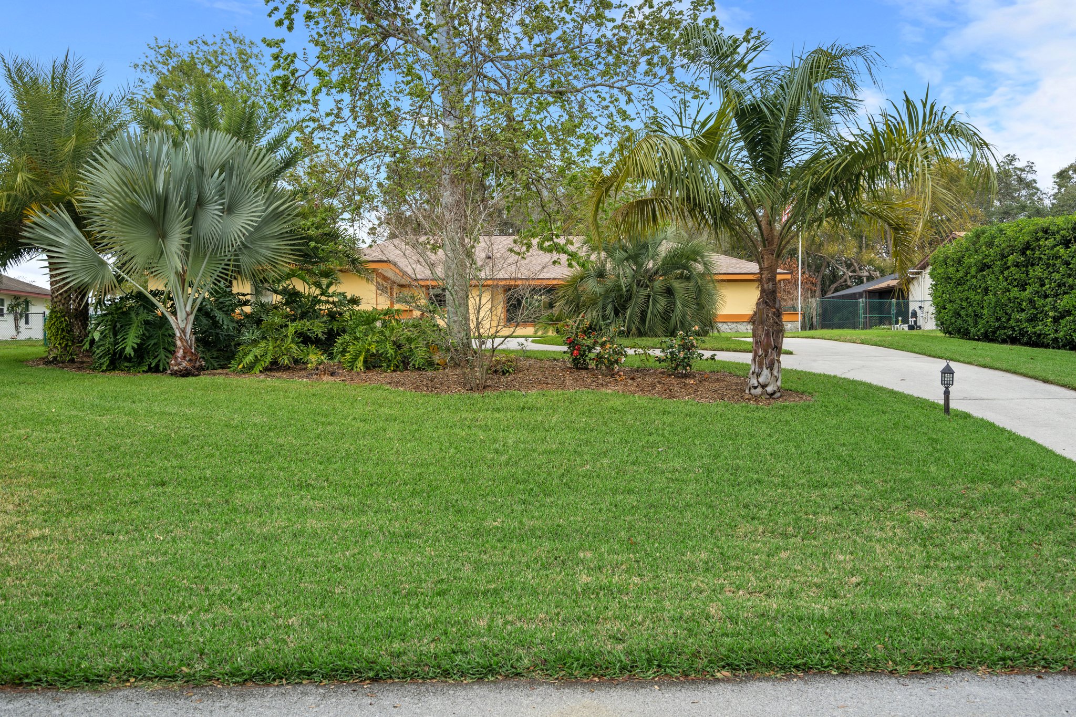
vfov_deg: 42.3
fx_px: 926
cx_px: 538
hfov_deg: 60.3
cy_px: 358
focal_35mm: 31
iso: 100
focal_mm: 31
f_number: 8
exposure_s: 1/125
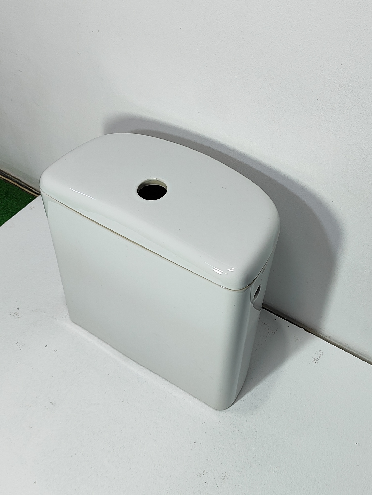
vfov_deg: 71.6
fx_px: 344
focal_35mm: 24
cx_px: 186
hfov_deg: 56.8
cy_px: 248
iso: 160
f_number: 1.89
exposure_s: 1/50
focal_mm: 5.89
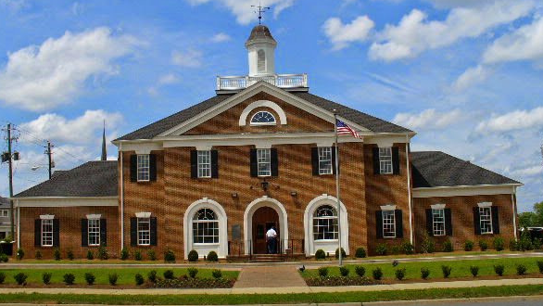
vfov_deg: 27.1
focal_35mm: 44
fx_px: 634
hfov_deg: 46.4
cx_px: 272
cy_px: 124
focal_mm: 6.1
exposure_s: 1/500
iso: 80
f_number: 5.6
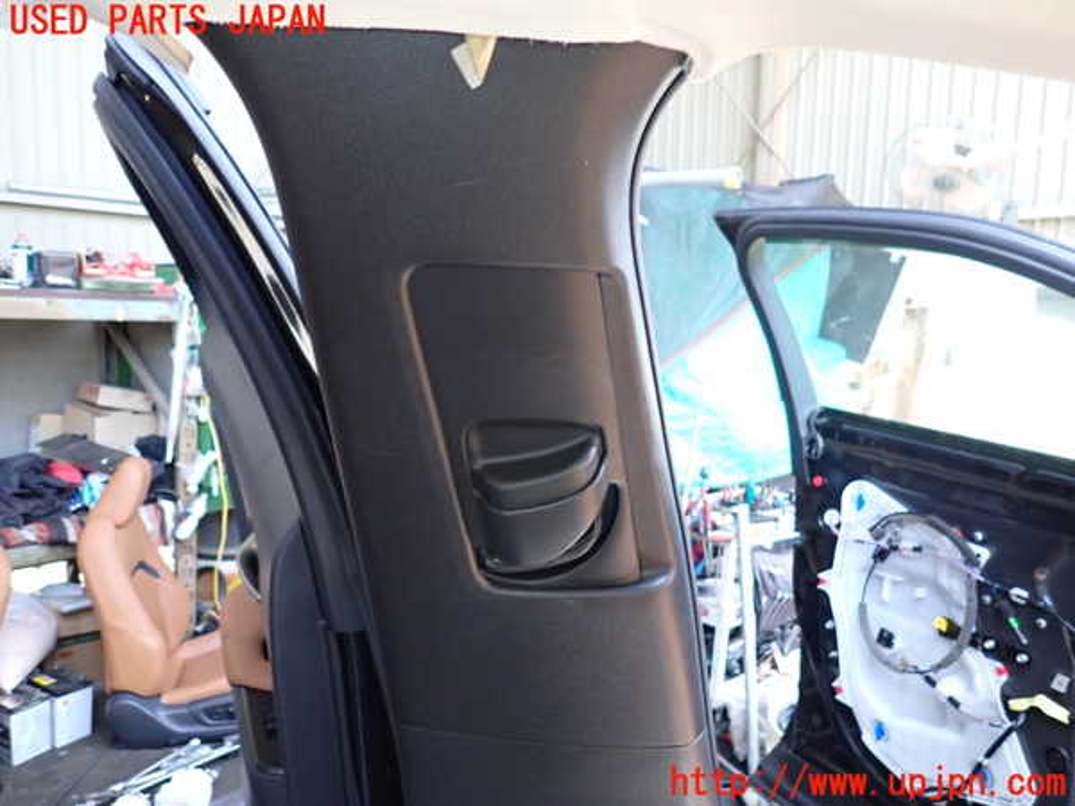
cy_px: 403
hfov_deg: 69.4
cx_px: 538
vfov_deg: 54.9
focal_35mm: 25
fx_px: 776
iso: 500
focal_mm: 4.5
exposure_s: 1/30
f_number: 5.6
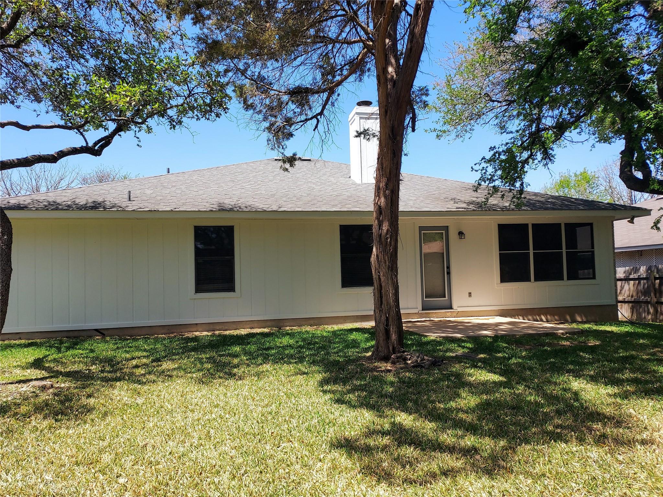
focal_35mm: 24
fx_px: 460
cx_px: 332
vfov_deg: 56.8
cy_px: 248
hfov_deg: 71.6
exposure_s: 1/525
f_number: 1.8
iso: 40
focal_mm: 4.6
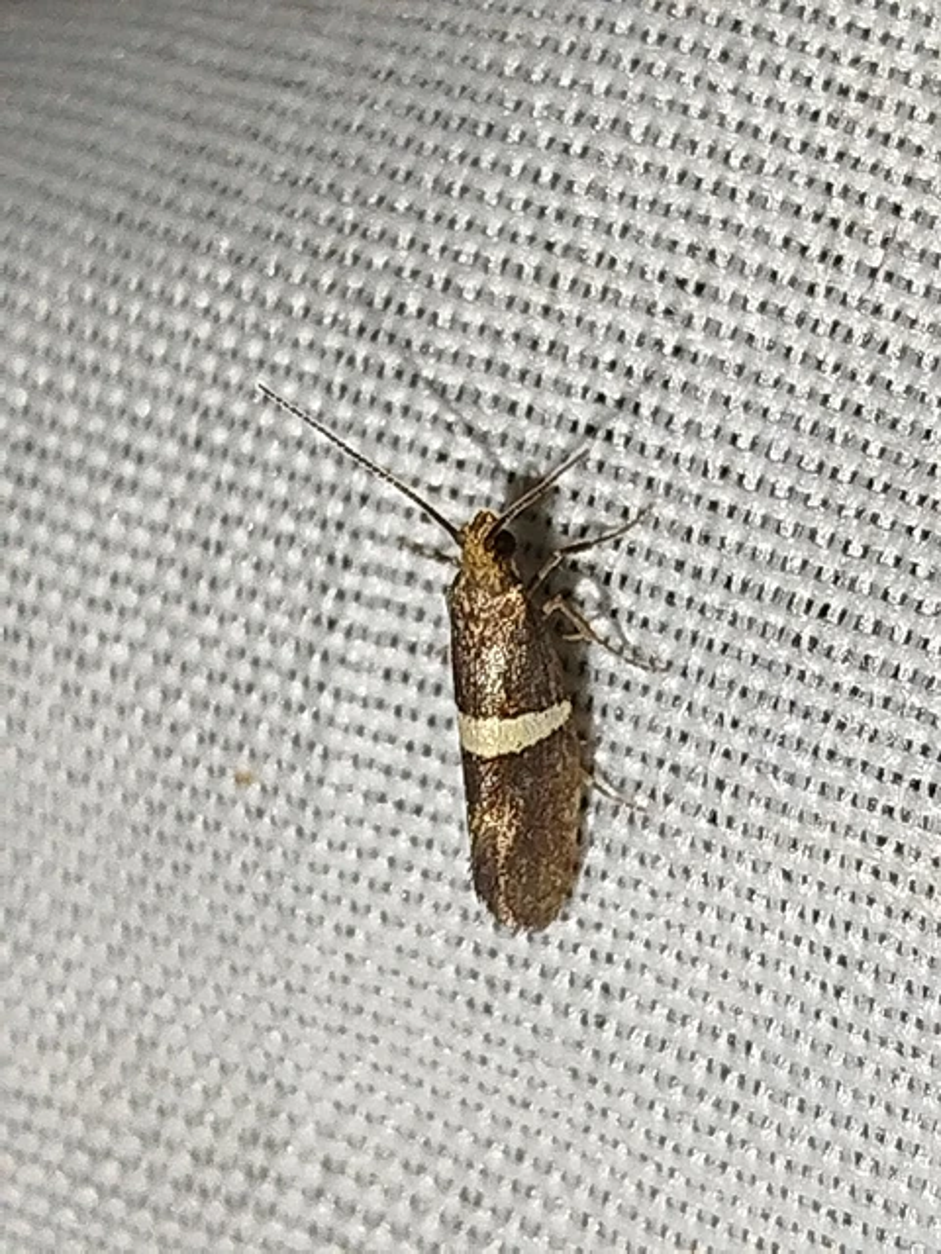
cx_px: 470
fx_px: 4857
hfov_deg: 11.1
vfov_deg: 14.7
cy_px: 627
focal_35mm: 134
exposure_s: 1/50
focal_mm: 5.31
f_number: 1.7
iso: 64
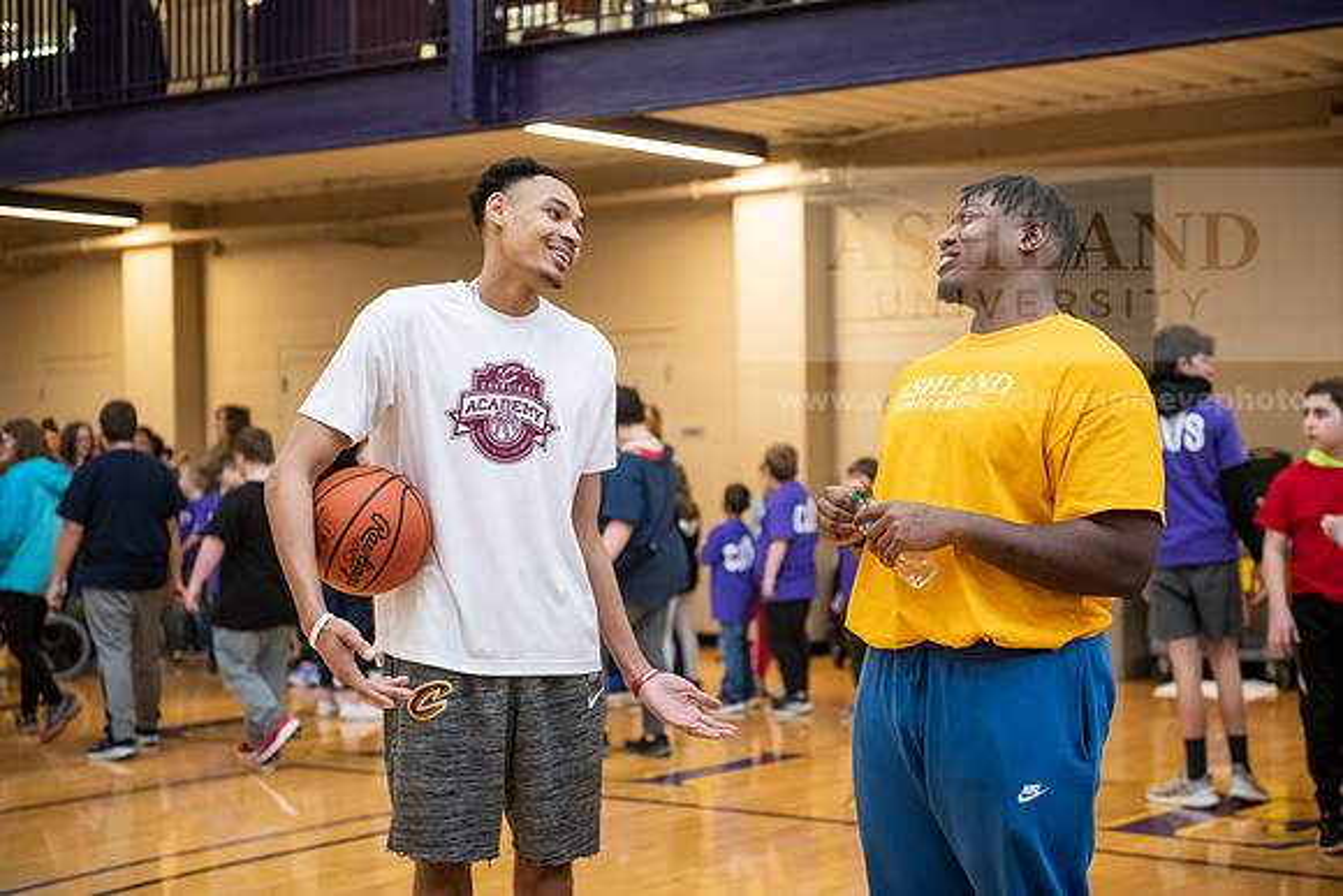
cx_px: 672
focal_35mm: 62
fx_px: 2313
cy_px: 448
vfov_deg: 21.9
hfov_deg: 32.4
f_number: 3.2
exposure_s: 1/200
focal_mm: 62
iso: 2500
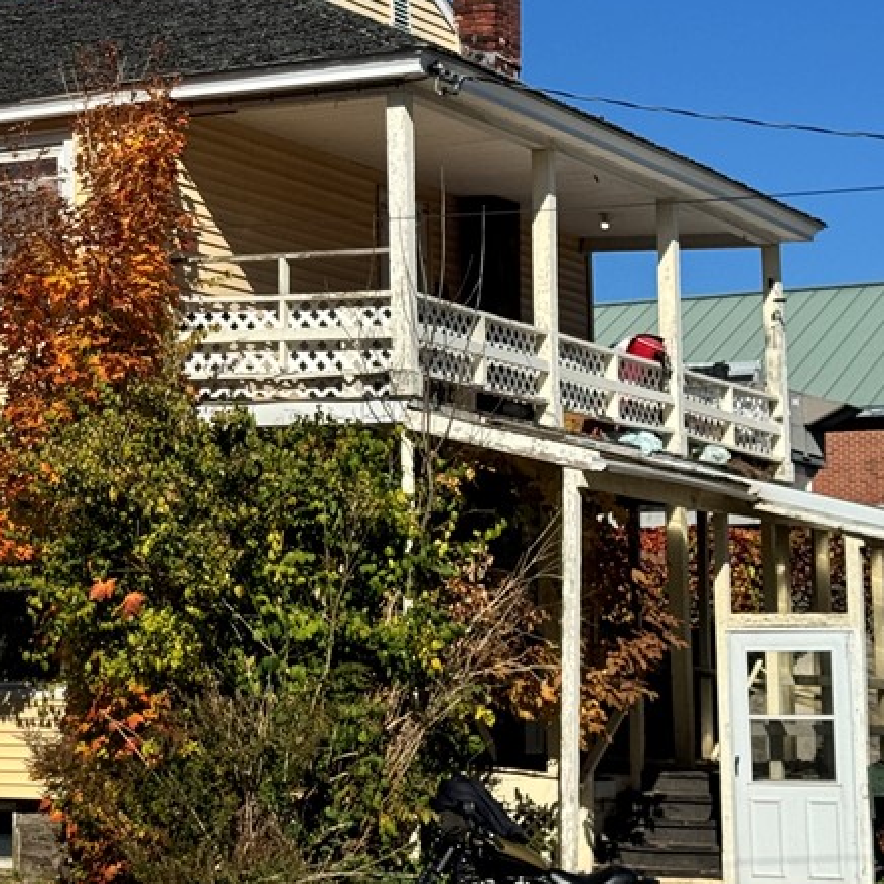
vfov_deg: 17.6
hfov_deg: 17.2
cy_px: 362
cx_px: 18
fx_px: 2860
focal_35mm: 99
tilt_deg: +7.0
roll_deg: -0.8
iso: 64
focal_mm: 6.76
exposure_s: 1/7092
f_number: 1.78
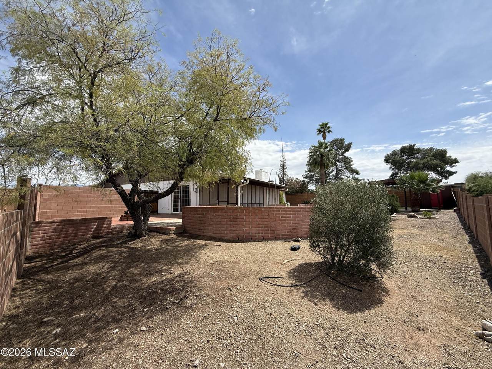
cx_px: 246
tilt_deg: +5.6
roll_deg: +0.5
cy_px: 184
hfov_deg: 102.1
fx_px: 199
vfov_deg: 85.7
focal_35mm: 14
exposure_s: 1/2410
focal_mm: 2.22
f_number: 2.2
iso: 50
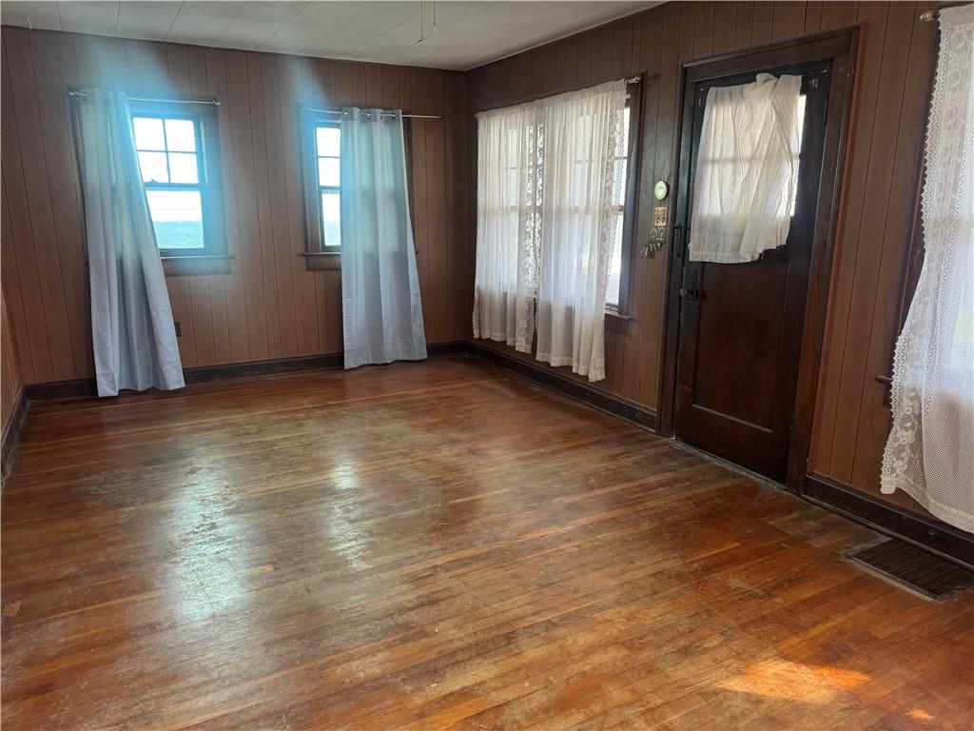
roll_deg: -0.1
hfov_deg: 71.6
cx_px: 487
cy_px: 366
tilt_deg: -13.5
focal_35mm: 24
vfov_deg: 56.8
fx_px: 675
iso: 250
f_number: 1.78
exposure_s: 1/60
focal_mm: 6.76
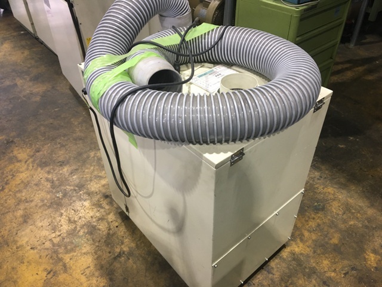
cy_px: 144
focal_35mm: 29
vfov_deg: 48.2
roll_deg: +1.5
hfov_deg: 61.7
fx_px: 320
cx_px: 191
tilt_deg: -41.0
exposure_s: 1/30
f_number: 2.2
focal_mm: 4.15
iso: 100
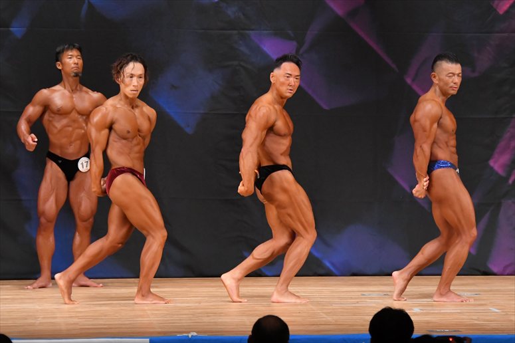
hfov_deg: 8.1
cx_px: 258
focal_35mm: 255
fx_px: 3646
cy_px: 172
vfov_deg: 5.4
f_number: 5.6
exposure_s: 1/400
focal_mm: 170
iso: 5600
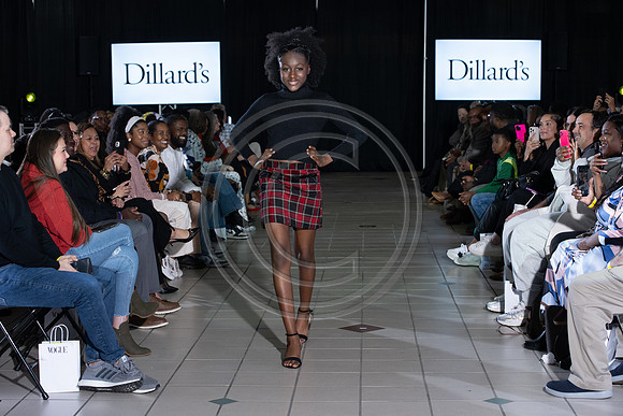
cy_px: 208
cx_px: 312
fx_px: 1298
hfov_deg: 27.0
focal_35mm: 75
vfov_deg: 18.2
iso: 1250
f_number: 5
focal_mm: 75
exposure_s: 1/160
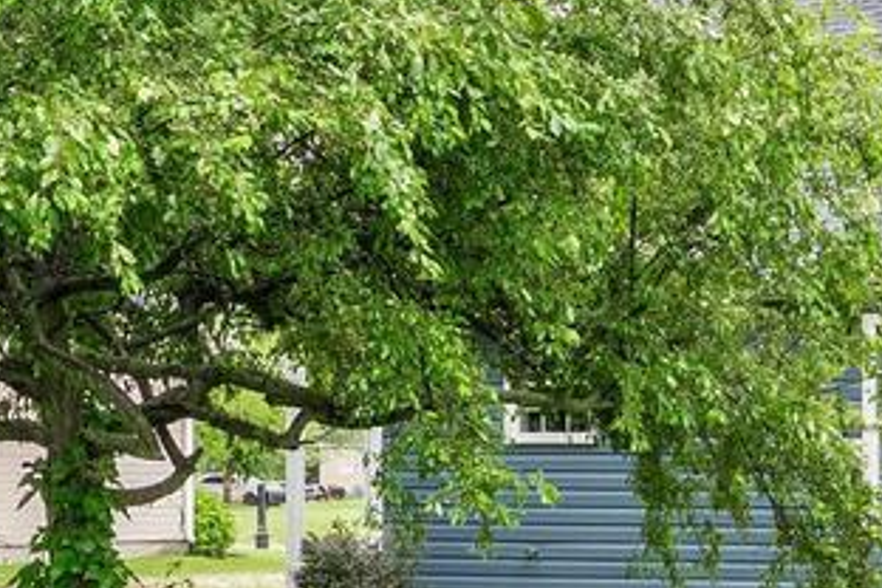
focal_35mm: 111
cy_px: 506
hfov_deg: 17.2
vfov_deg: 12.3
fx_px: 2719
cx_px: 1184
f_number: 8
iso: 125
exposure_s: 1/30
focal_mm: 24
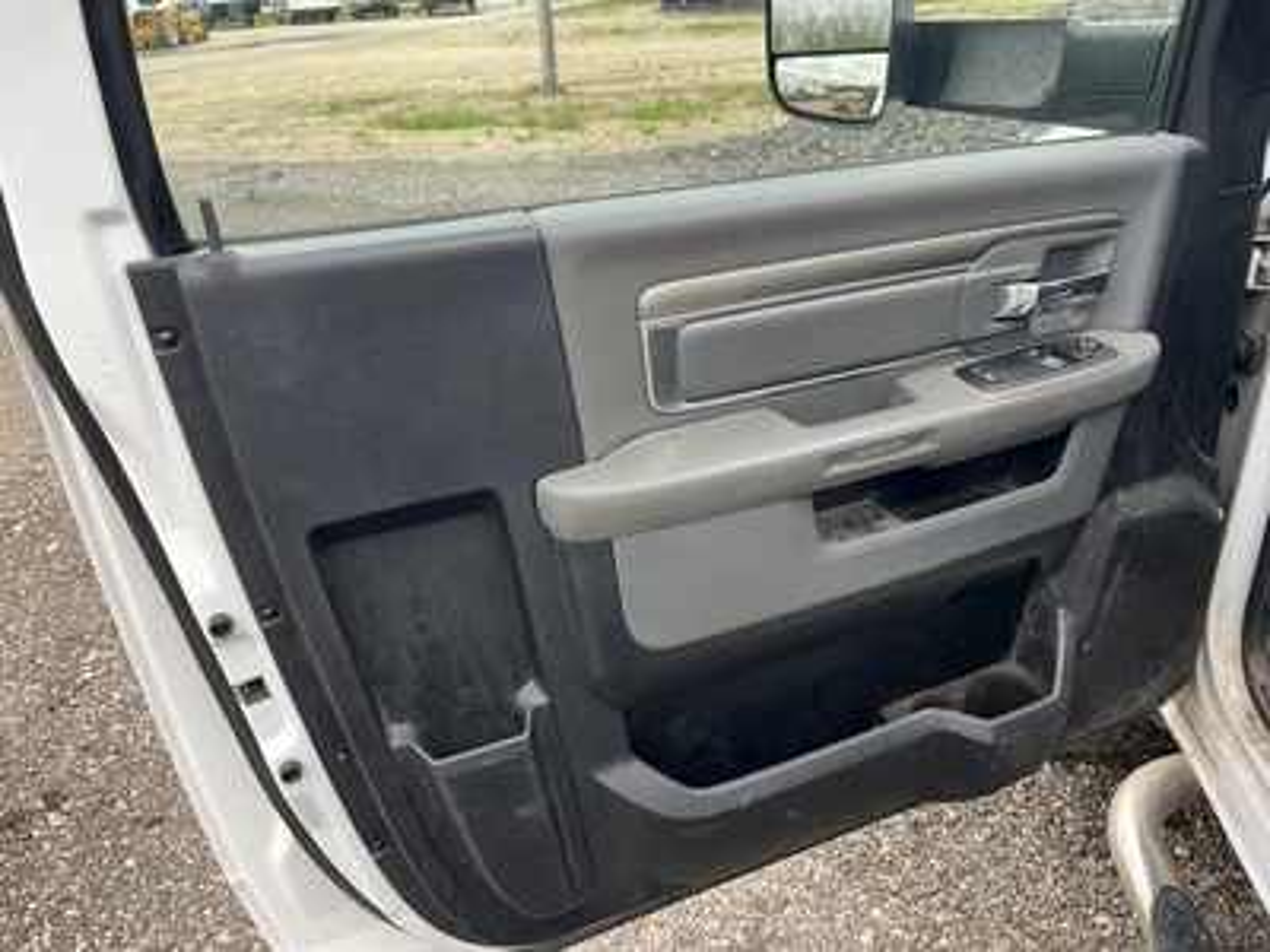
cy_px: 476
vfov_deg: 53.1
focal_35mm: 26
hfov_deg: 67.3
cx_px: 635
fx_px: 954
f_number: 1.6
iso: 50
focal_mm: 5.1
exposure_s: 1/370
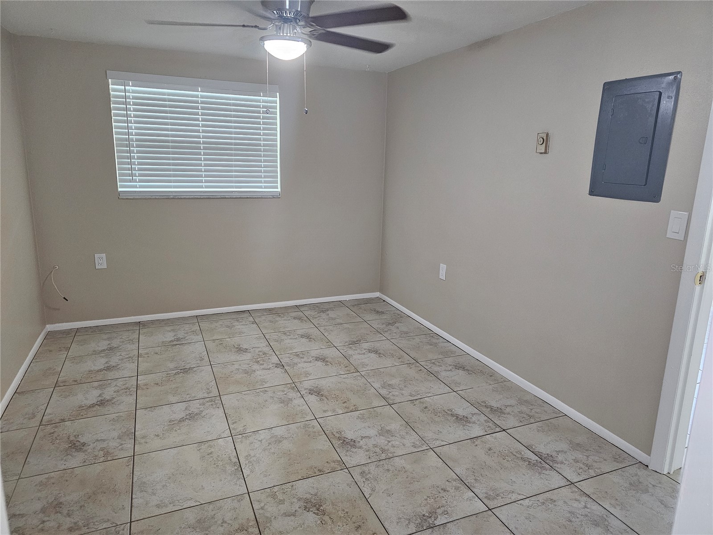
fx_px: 474
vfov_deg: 58.9
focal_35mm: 23
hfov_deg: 73.9
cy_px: 268
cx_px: 356
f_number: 1.7
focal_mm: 6.3
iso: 640
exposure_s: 1/120
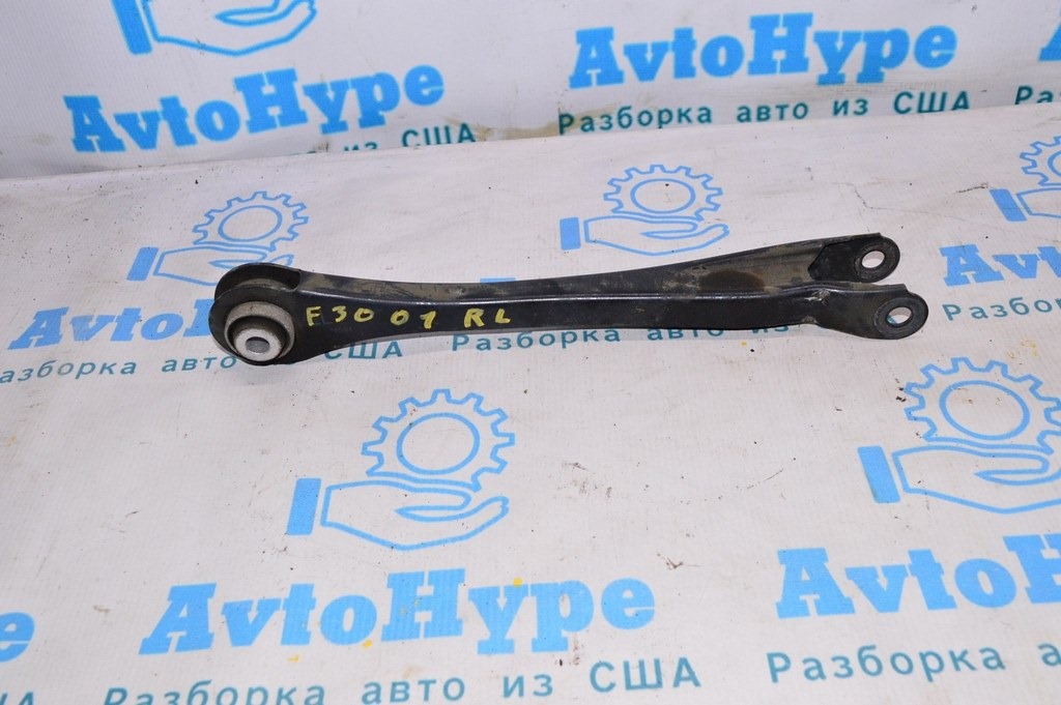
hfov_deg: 53.2
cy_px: 352
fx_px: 1060
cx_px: 530
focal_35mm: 36
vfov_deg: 36.8
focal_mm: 24
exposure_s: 1/200
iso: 1600
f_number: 8
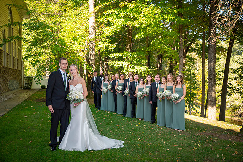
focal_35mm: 47
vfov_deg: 28.6
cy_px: 81
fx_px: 317
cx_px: 121
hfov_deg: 41.9
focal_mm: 46
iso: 160
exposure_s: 1/320
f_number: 2.8
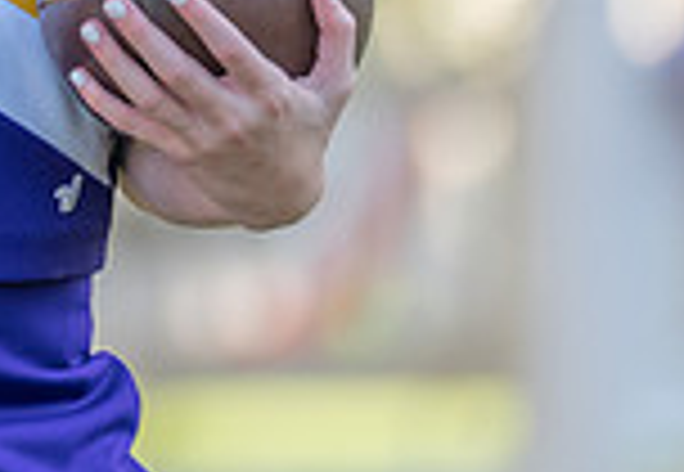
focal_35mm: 740
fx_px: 14217
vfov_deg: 1.9
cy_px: -135
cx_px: -104
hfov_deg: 2.8
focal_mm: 174
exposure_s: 1/320
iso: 200
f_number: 2.8
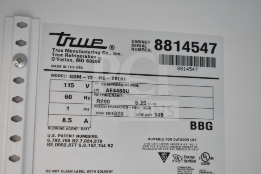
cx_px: 130
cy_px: 87
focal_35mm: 51
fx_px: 370
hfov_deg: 38.9
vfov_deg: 26.5
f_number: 4.5
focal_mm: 34
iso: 2000
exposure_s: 1/50
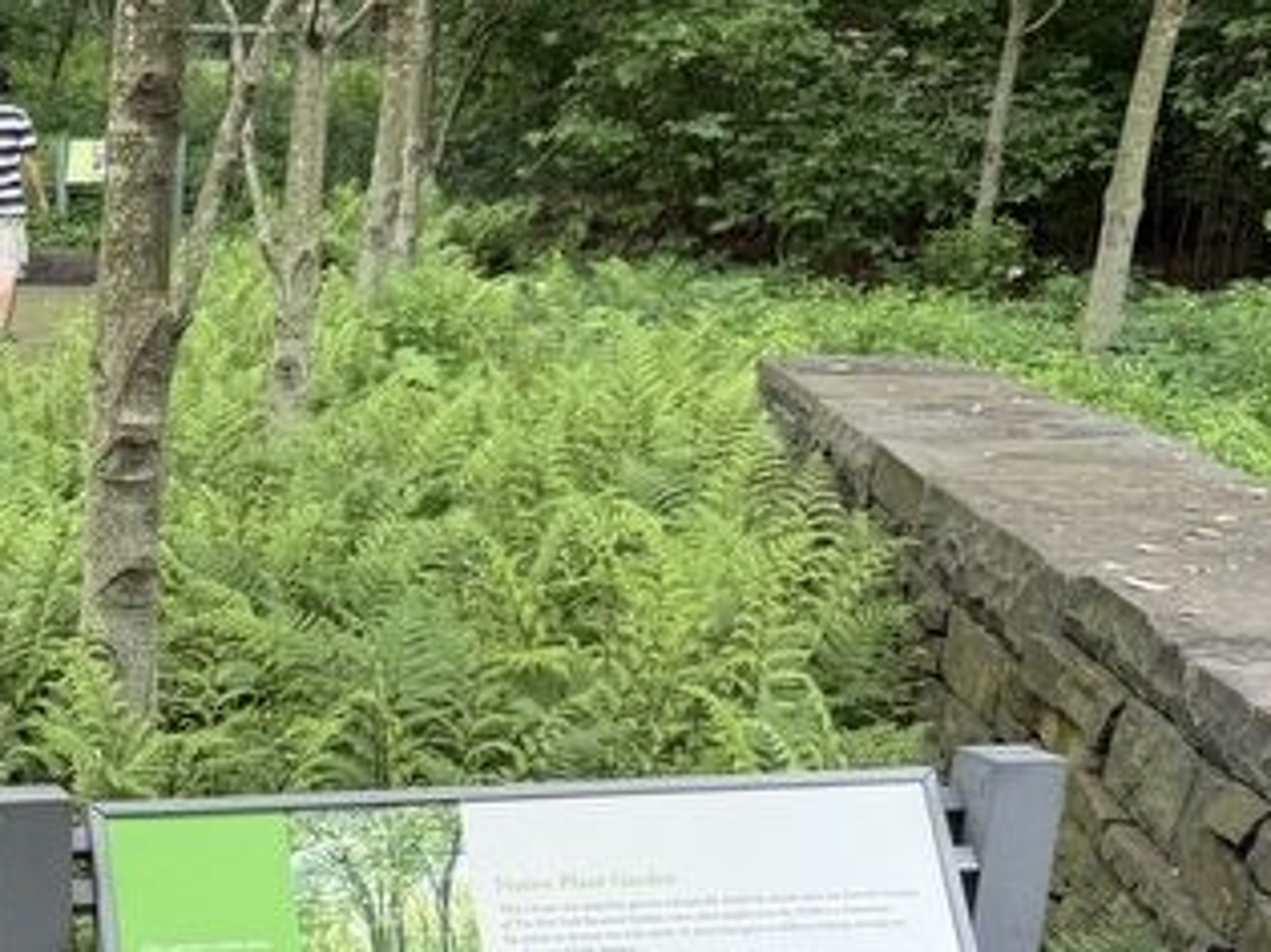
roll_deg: +1.1
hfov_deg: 28.8
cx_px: -113
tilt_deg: -16.7
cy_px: 1033
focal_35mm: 61
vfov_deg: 22.7
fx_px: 2239
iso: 50
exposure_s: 1/121
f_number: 1.78
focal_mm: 6.76
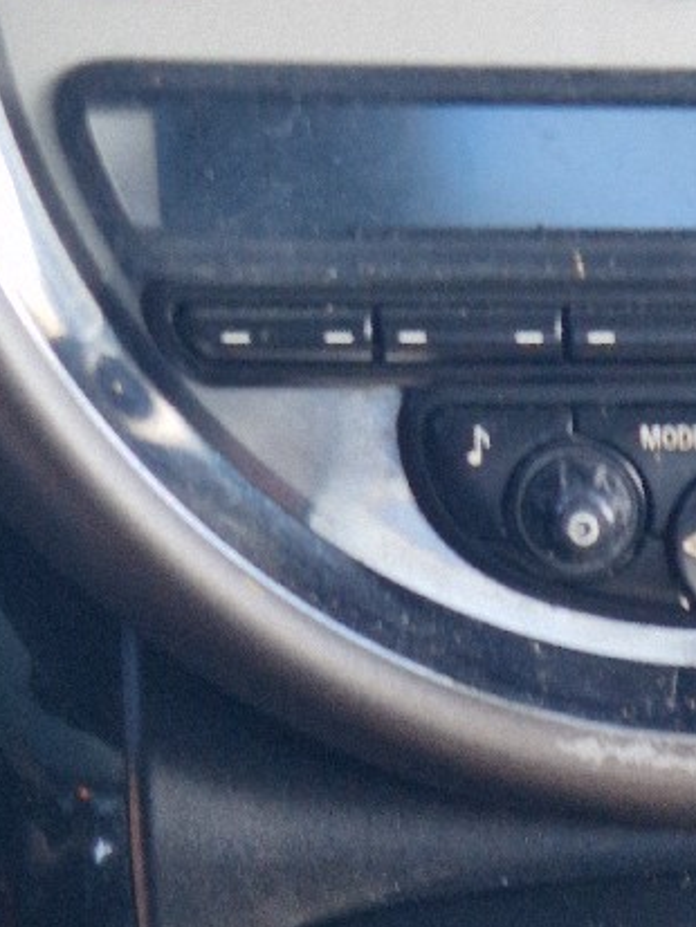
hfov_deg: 13.3
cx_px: 956
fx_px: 2867
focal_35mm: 107
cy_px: 1160
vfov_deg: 17.4
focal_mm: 5.4
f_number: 1.8
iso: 50
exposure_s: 1/50
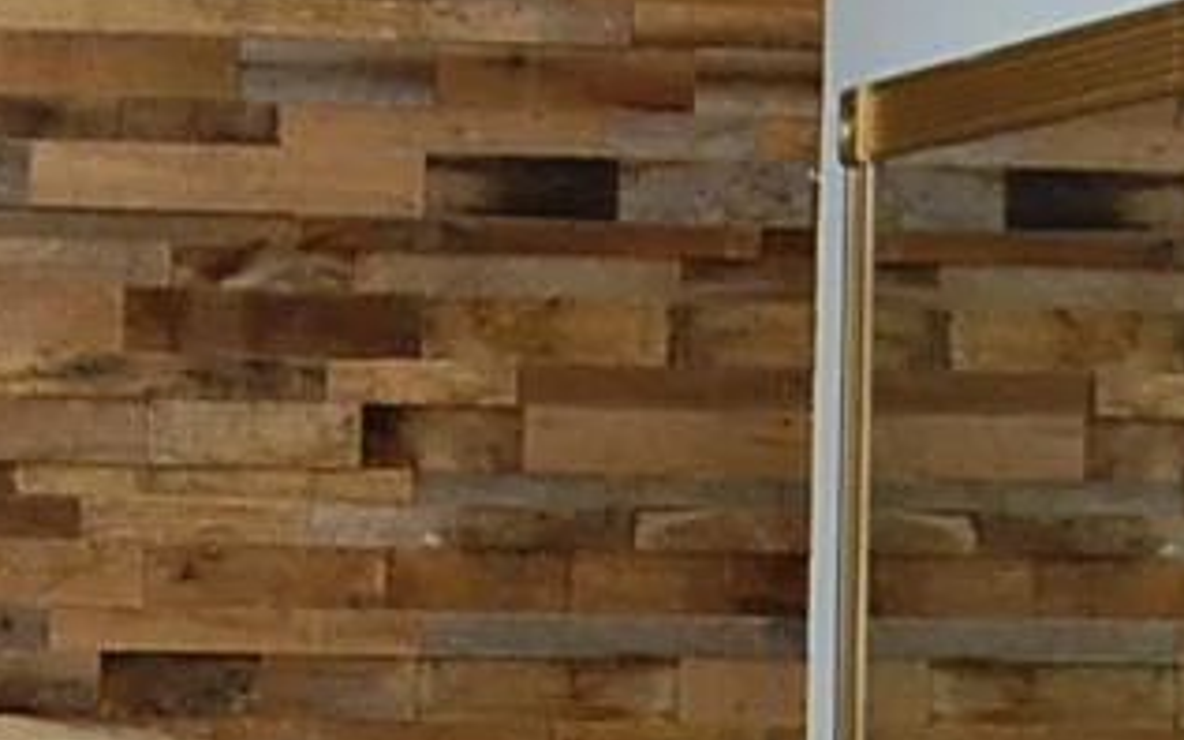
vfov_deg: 6.3
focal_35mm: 203
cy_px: 1431
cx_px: 157
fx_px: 6549
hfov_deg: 10.3
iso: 400
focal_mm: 28
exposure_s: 1/60
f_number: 4.2
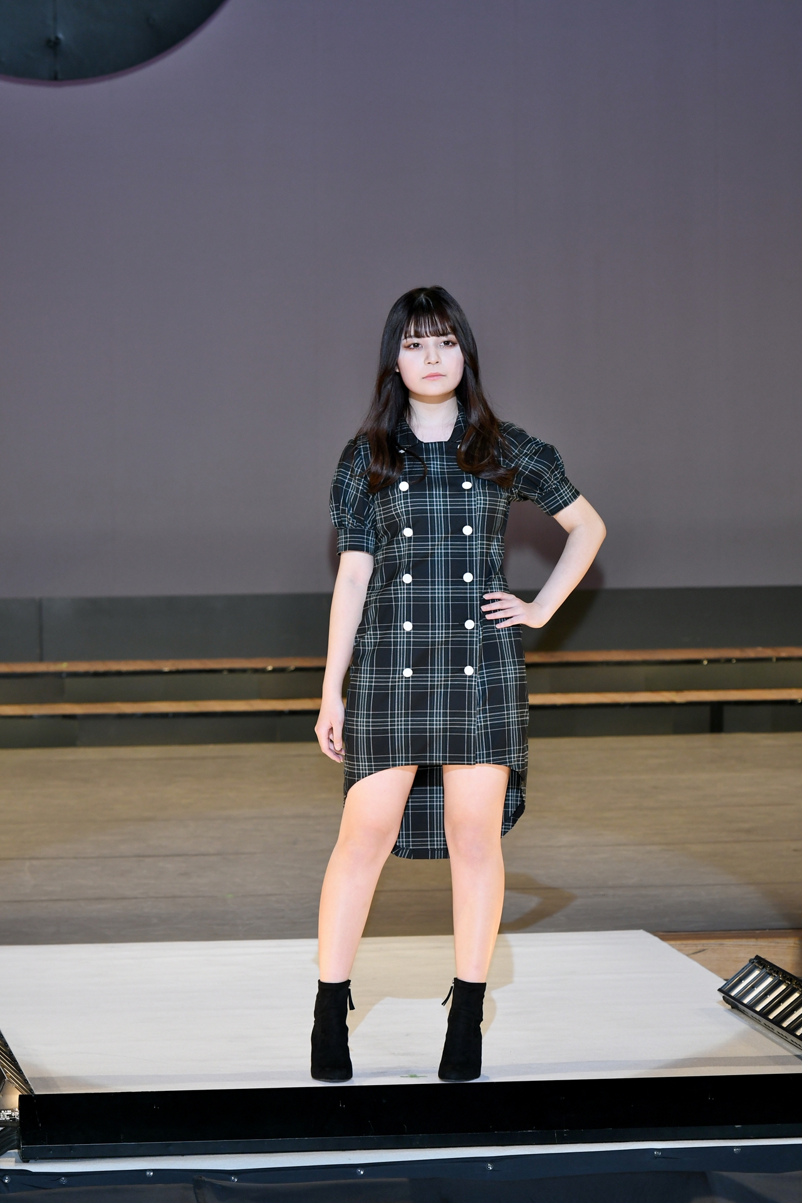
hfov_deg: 7.6
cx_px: 401
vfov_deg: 11.4
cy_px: 602
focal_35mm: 180
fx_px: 6015
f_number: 5.6
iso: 800
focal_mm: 120
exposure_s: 1/250
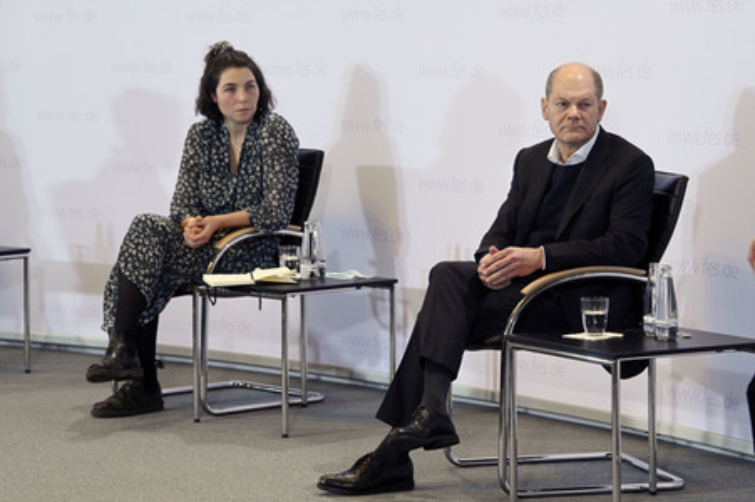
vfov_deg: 11.4
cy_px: 251
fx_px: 2515
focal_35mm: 120
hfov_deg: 17.1
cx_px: 378
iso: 6400
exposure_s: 1/500
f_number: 6.3
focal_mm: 120
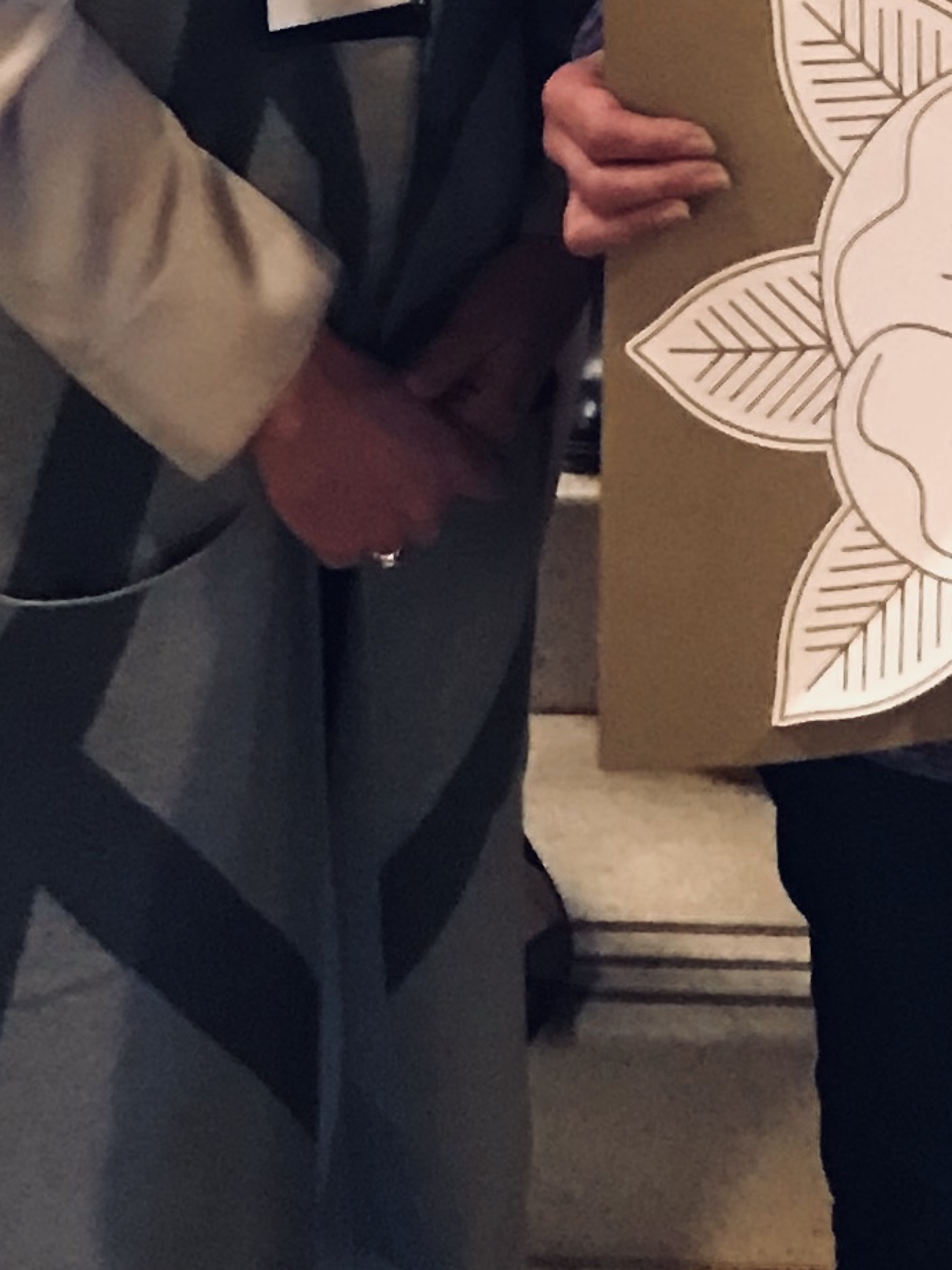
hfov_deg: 11.7
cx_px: 1366
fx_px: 4473
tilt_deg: -4.0
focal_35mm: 122
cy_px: -1333
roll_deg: -2.0
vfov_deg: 13.6
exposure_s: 1/5
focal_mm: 3.99
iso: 80
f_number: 1.8
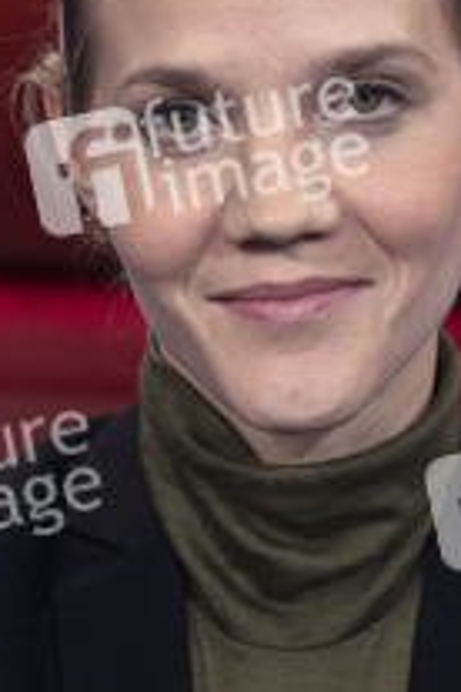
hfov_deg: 9.5
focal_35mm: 145
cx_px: 294
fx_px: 2785
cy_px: 324
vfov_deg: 14.2
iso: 1600
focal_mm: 75
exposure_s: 1/125
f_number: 5.6
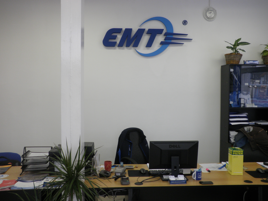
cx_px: 134
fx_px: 279
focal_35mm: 36
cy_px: 100
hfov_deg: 51.4
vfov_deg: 39.7
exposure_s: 1/40
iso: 125
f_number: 3.5
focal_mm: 6.3
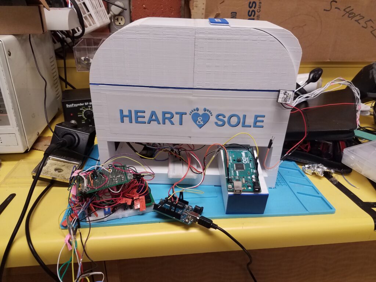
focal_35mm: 26
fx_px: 282
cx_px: 188
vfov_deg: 53.1
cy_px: 141
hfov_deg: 67.3
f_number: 1.7
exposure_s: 1/60
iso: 80
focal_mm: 4.2
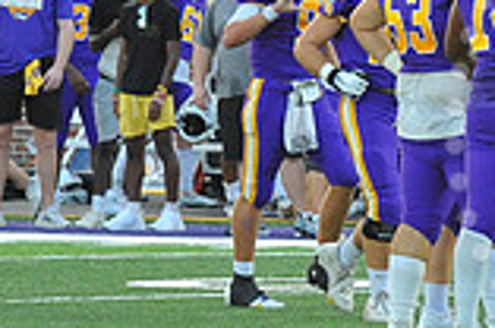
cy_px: 126
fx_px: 10154
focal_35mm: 740
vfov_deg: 1.8
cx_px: 747
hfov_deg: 2.8
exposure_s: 1/320
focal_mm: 200
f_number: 8
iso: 3200
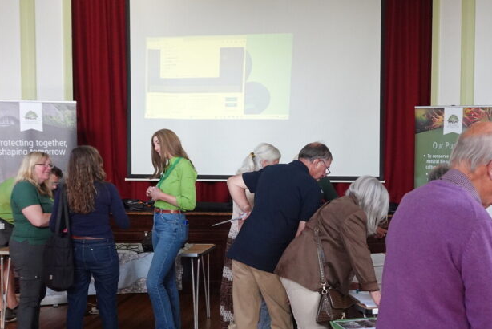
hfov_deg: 38.8
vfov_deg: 26.9
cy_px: 203
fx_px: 684
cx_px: 356
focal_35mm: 50
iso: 1000
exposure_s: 1/125
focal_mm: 11.09
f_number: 3.5
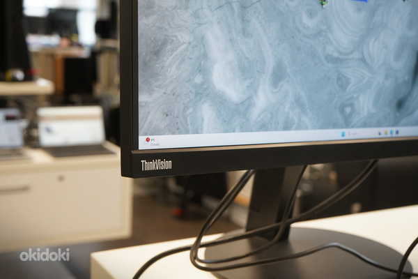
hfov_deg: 38.2
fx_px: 604
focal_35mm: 52
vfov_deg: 26.0
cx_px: 209
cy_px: 140
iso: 2500
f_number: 7.1
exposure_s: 1/100
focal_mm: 52
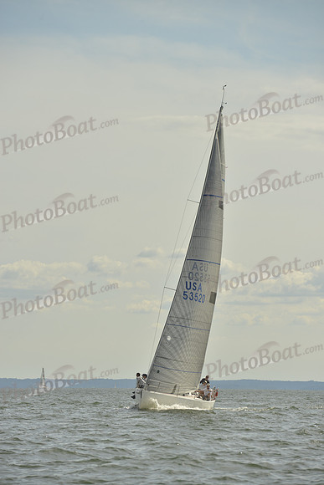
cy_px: 242
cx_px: 162
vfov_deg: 10.3
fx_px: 2698
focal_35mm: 200
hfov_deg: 6.9
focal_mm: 200
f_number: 9
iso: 200
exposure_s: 1/1000
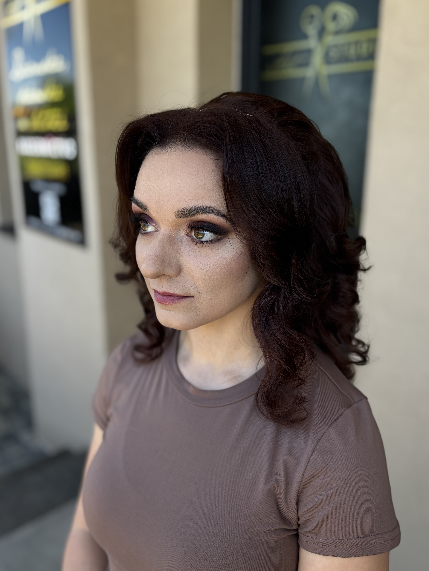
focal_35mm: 30
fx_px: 496
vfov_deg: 60.0
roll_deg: -0.9
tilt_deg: -15.6
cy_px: 285
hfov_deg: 46.8
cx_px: 215
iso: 50
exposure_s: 1/316
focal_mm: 5.96
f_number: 1.6
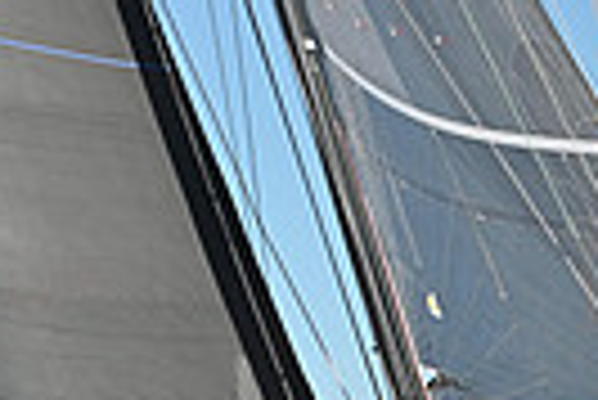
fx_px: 5438
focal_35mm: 327
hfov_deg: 6.3
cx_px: 342
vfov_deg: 4.2
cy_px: 510
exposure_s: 1/5000
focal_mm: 75
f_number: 4.5
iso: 320
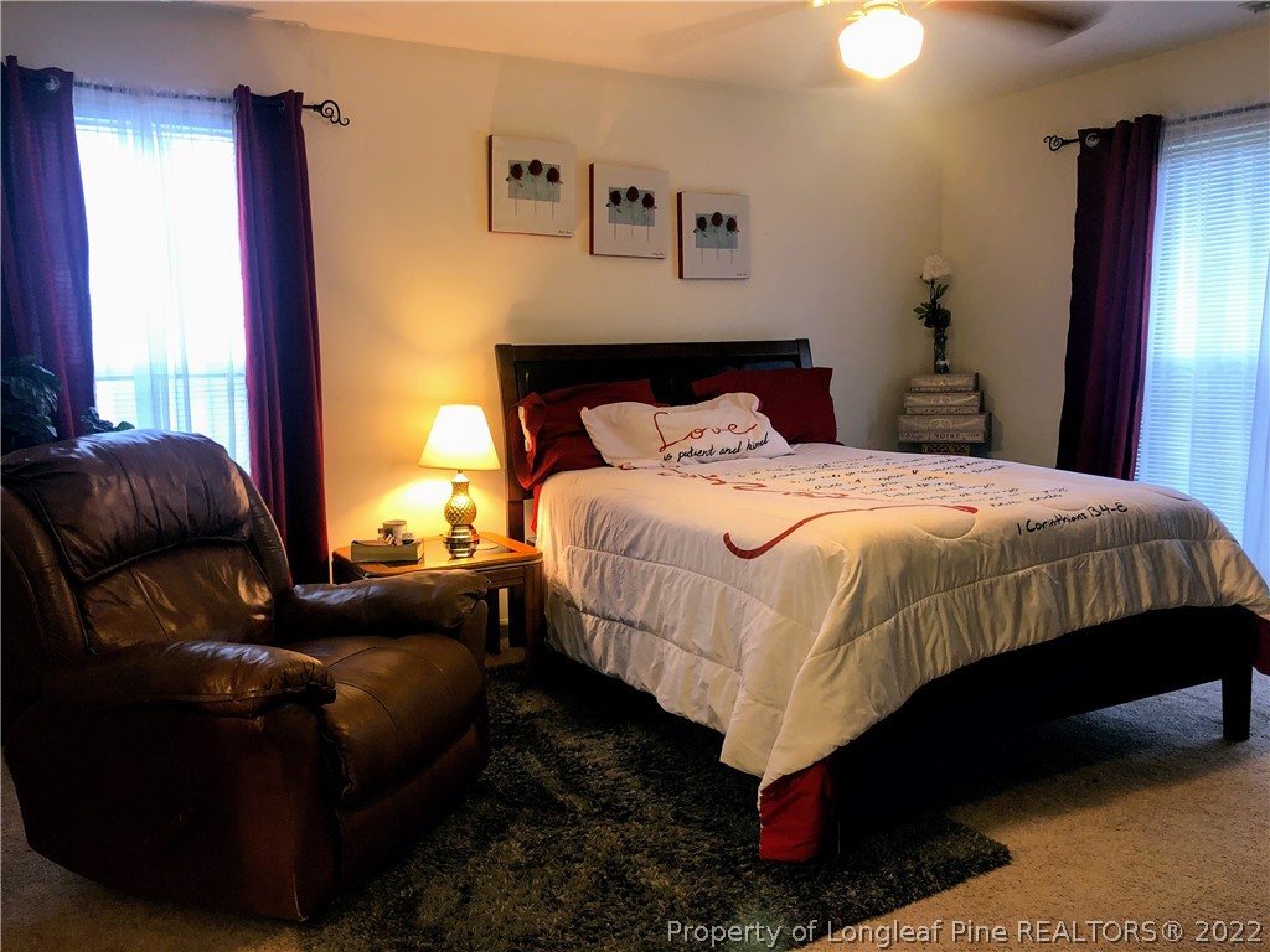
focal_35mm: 28
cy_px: 476
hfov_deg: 63.4
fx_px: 1027
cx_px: 635
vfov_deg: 49.7
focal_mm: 3.99
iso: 50
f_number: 1.8
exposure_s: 1/15
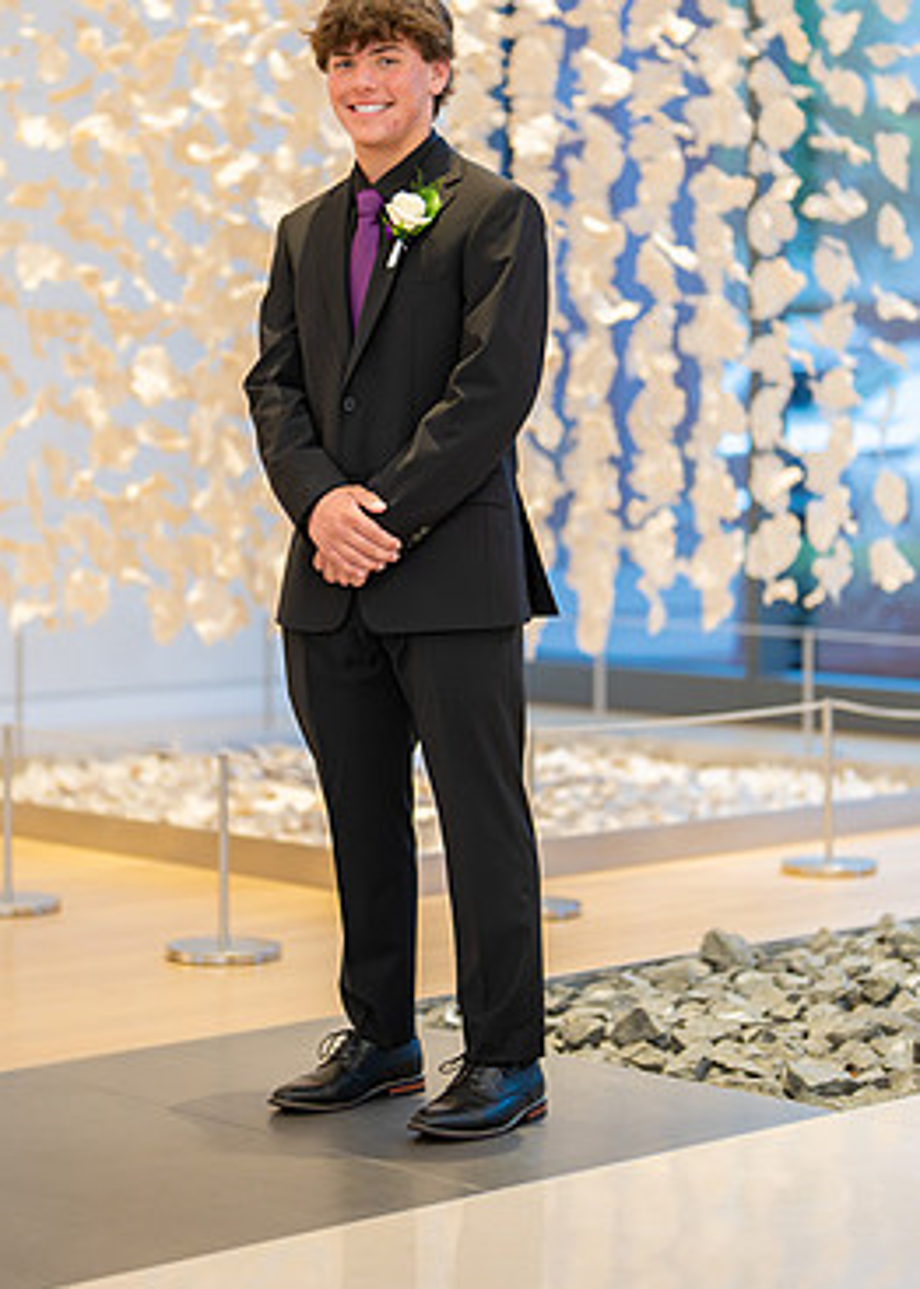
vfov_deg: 21.4
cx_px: 411
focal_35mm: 93
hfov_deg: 15.4
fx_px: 3403
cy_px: 520
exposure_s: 1/800
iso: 800
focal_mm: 50
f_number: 1.2
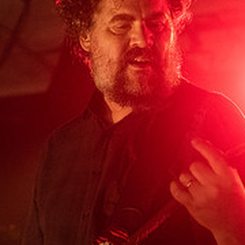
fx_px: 1537
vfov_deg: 9.1
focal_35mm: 192
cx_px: 82
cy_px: 145
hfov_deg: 9.1
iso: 3200
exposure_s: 1/160
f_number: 3.2
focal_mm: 70
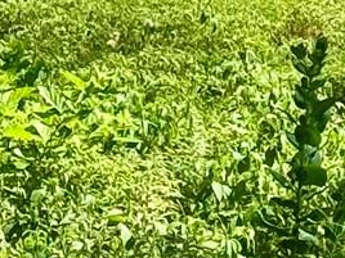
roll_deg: +0.2
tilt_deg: -2.3
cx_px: 654
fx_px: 3658
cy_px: -62
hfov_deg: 5.3
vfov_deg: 4.0
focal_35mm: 367
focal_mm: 6.76
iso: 64
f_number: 1.78
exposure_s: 1/2331
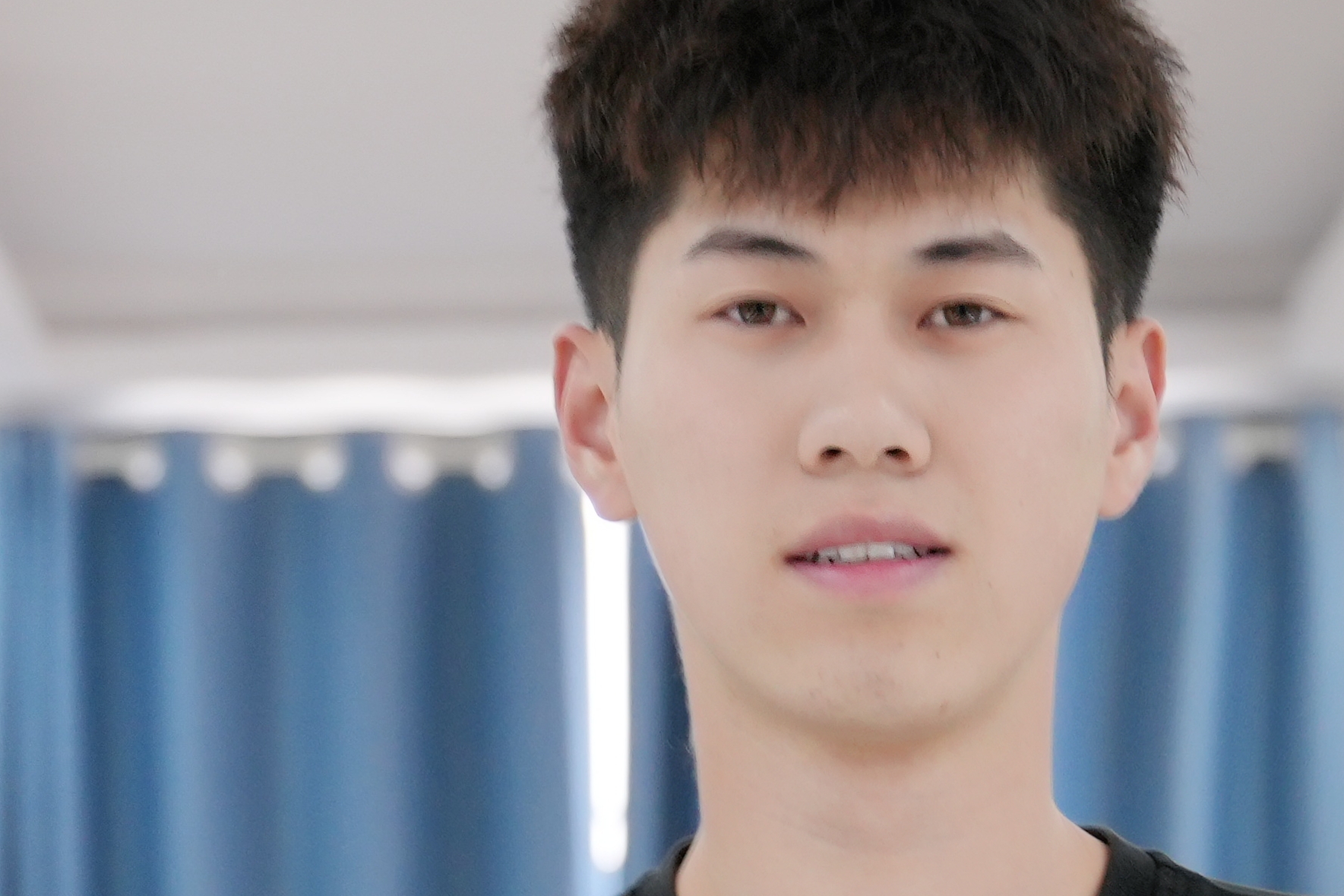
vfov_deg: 3.8
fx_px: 13438
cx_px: 540
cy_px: 1296
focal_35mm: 360
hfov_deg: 5.7
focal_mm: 67
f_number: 4
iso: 400
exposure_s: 1/80
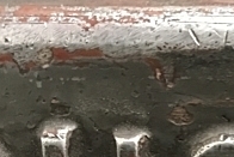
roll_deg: -0.1
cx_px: 276
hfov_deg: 20.2
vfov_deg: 13.2
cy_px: 267
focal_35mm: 95
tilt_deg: -32.7
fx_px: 618
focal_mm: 3.99
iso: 100
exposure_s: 1/11
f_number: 1.8
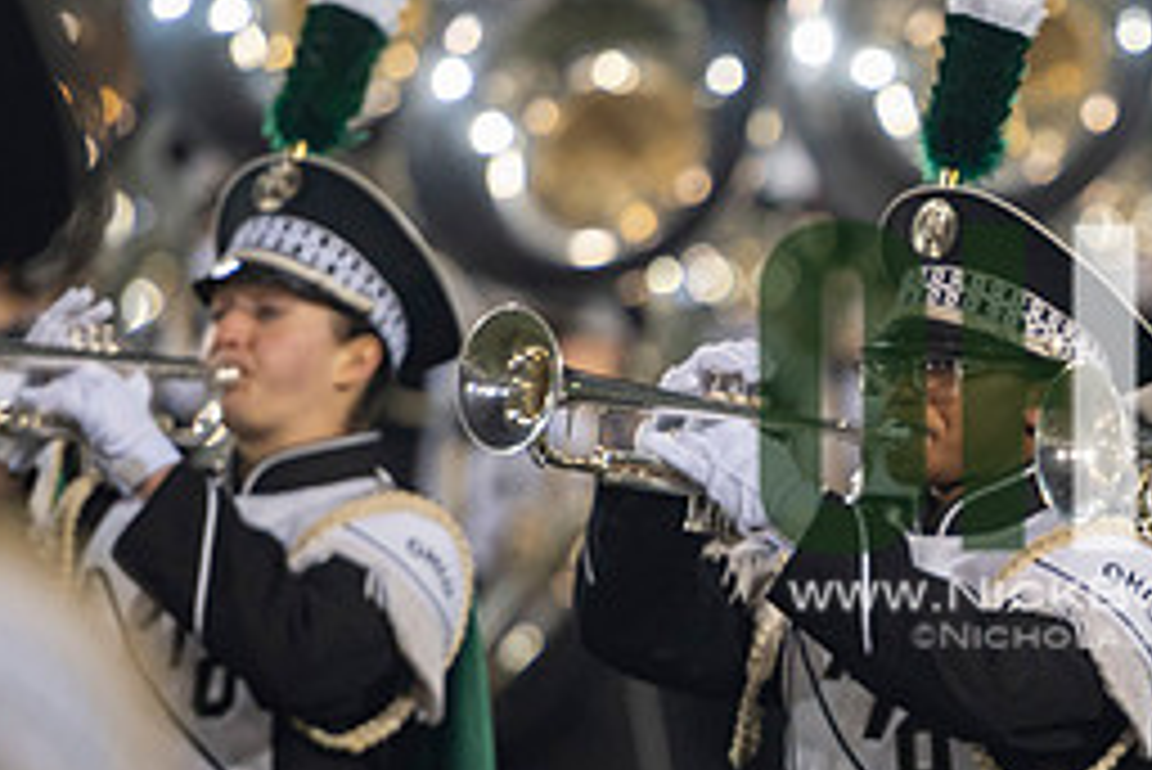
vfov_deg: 3.1
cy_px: 432
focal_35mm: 441
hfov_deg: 4.7
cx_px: 1098
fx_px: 14119
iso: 1000
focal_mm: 195
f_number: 2.8
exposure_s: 1/500
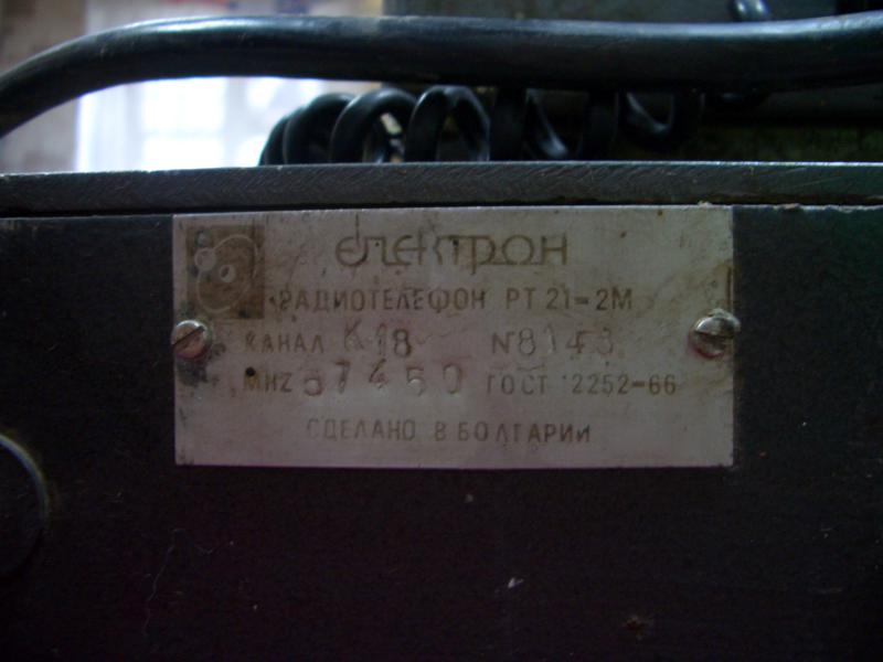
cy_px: 331
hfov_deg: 52.6
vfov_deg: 40.7
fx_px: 893
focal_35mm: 35
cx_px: 442
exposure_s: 1/8
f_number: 2.6
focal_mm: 5.8
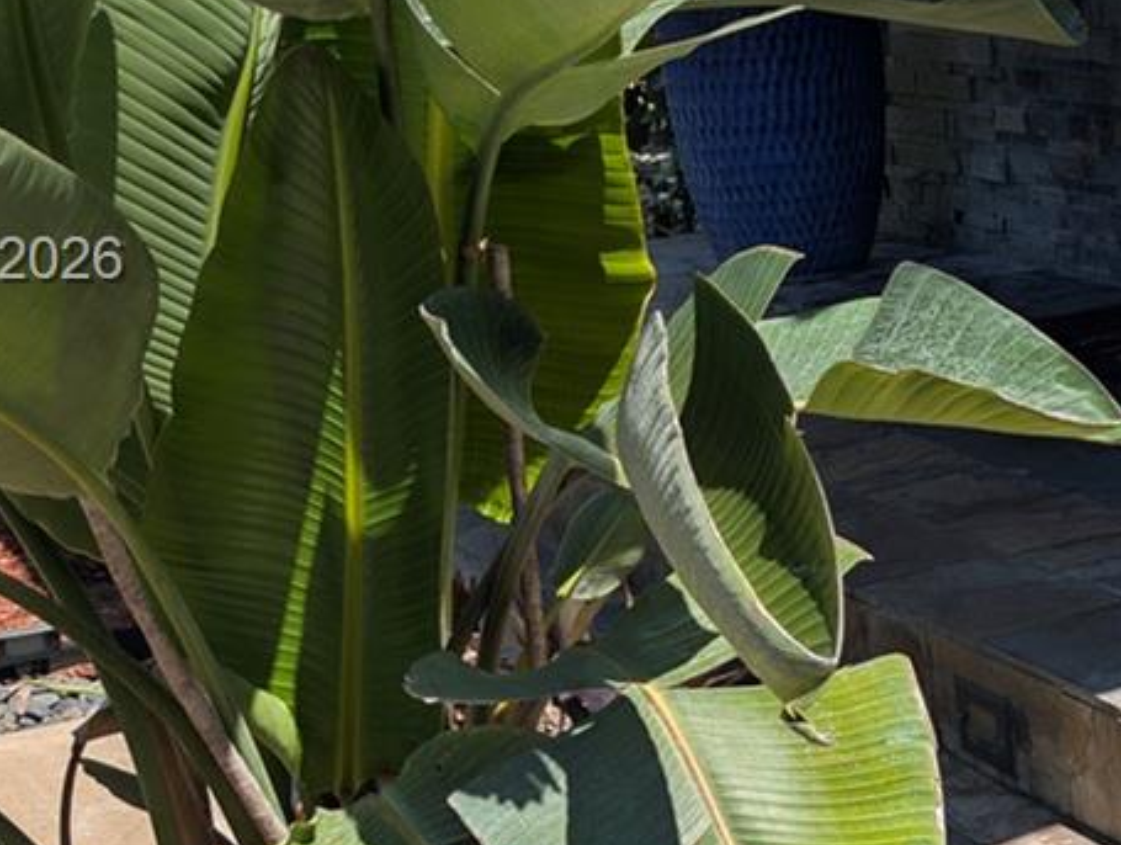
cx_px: 1321
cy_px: 264
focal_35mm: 84
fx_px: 2725
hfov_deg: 21.7
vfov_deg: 17.6
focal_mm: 6.9
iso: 17
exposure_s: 1/1133
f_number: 1.68
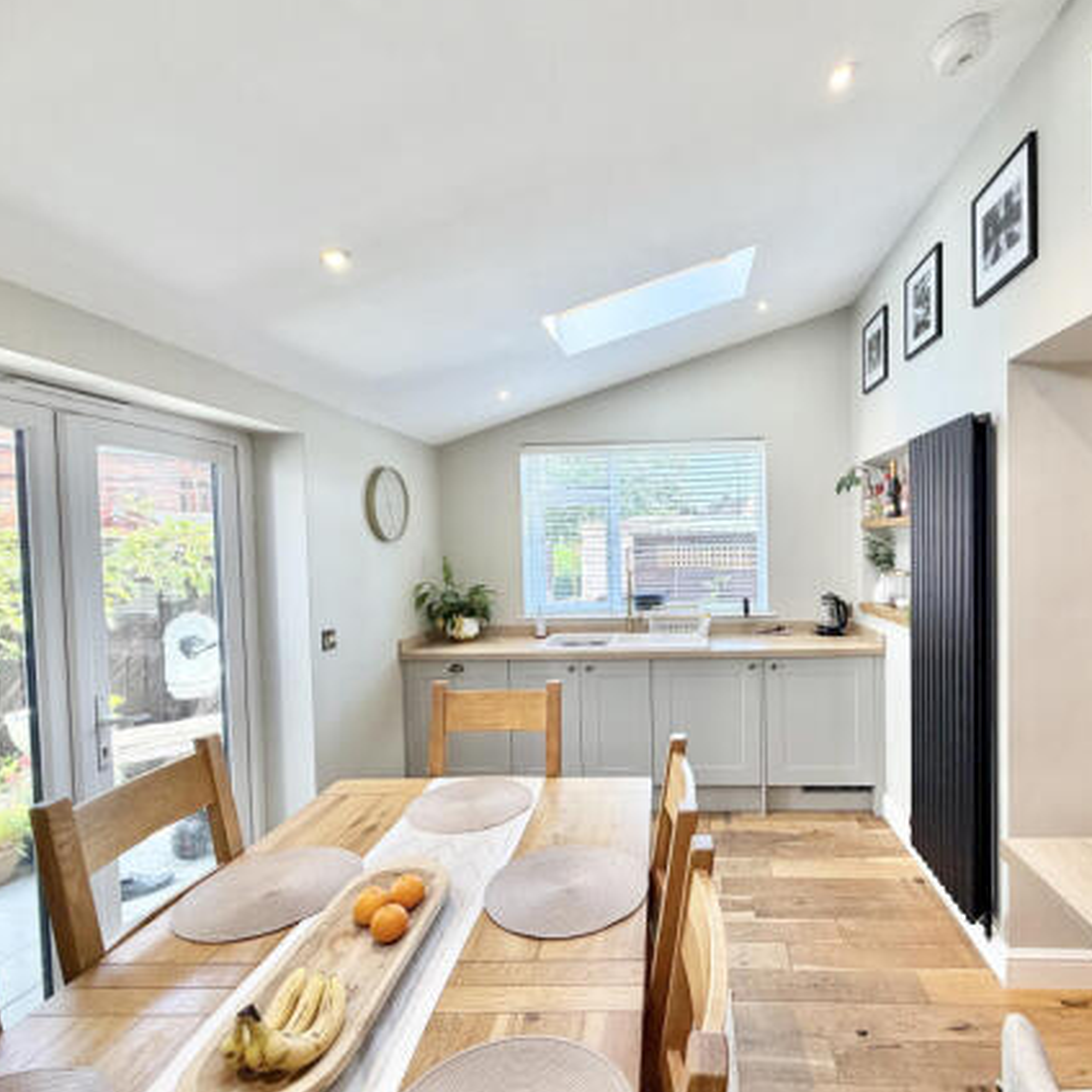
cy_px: 542
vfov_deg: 84.0
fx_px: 607
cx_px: 658
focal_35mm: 17
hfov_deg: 82.9
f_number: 2.2
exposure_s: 1/100
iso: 80
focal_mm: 2.22
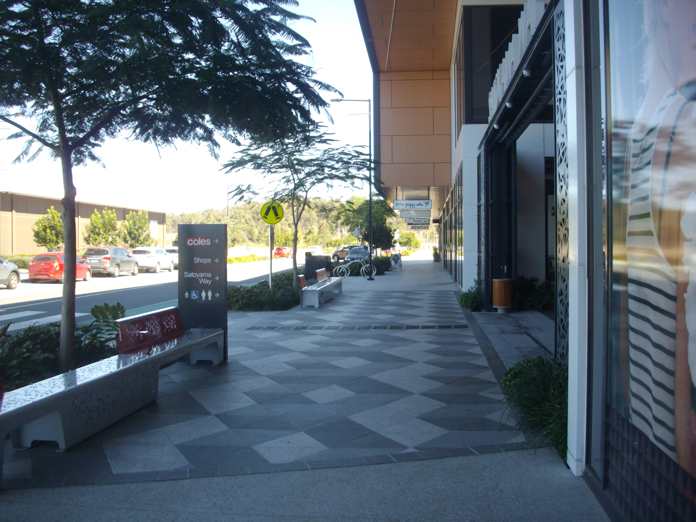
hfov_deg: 50.1
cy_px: 261
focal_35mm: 37
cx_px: 348
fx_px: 744
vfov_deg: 38.7
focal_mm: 6.2
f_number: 5.6
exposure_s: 1/50
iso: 80
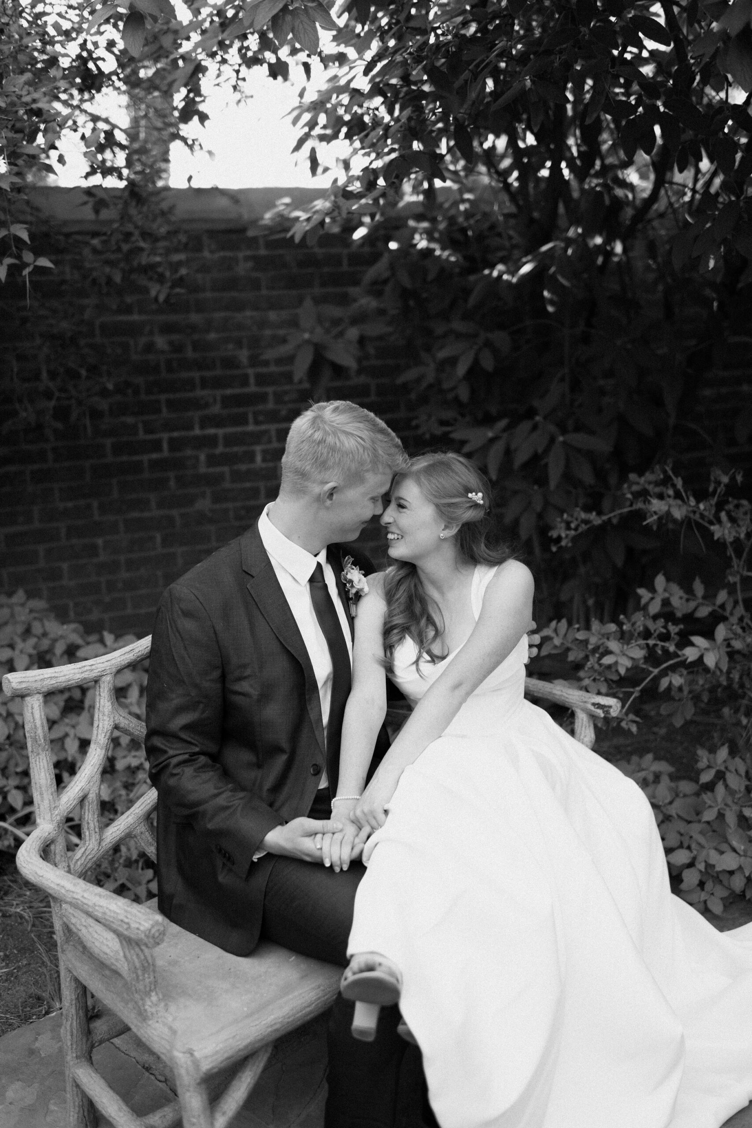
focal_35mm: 35
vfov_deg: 54.4
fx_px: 1096
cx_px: 376
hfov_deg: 37.9
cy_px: 564
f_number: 2
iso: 200
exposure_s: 1/400
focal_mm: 35
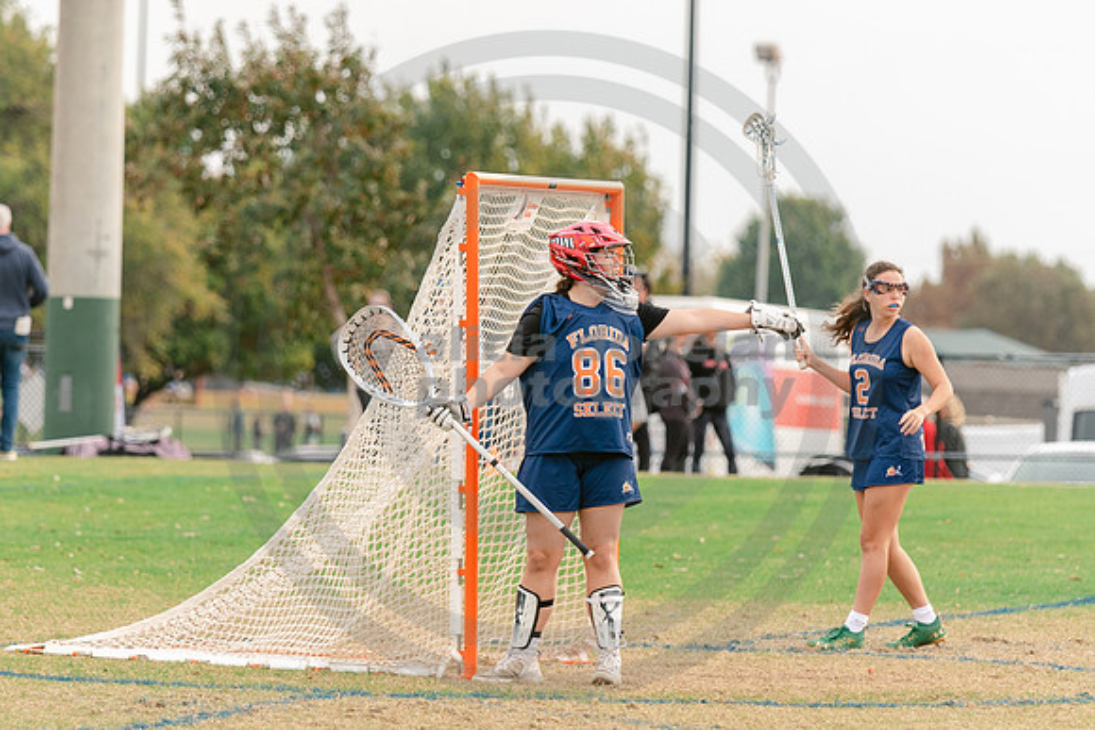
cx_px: 484
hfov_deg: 6.8
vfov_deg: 4.5
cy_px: 415
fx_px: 9219
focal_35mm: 303
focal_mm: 145
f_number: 3
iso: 250
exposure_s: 1/1250
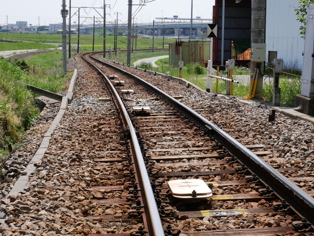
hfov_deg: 26.0
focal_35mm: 75
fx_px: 681
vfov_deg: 19.7
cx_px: 153
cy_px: 115
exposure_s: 1/320
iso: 200
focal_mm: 35
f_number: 9
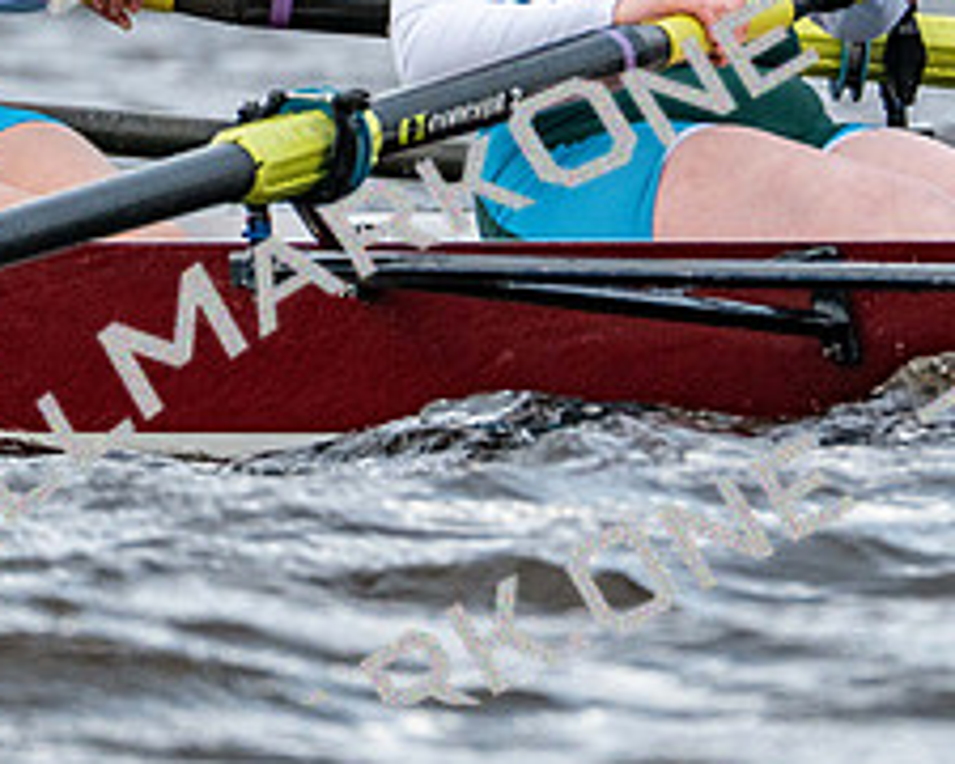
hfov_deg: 1.3
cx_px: 692
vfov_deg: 1.1
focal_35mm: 1454
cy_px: -23
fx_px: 41096
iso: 4000
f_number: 6.3
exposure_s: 1/1600
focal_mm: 600
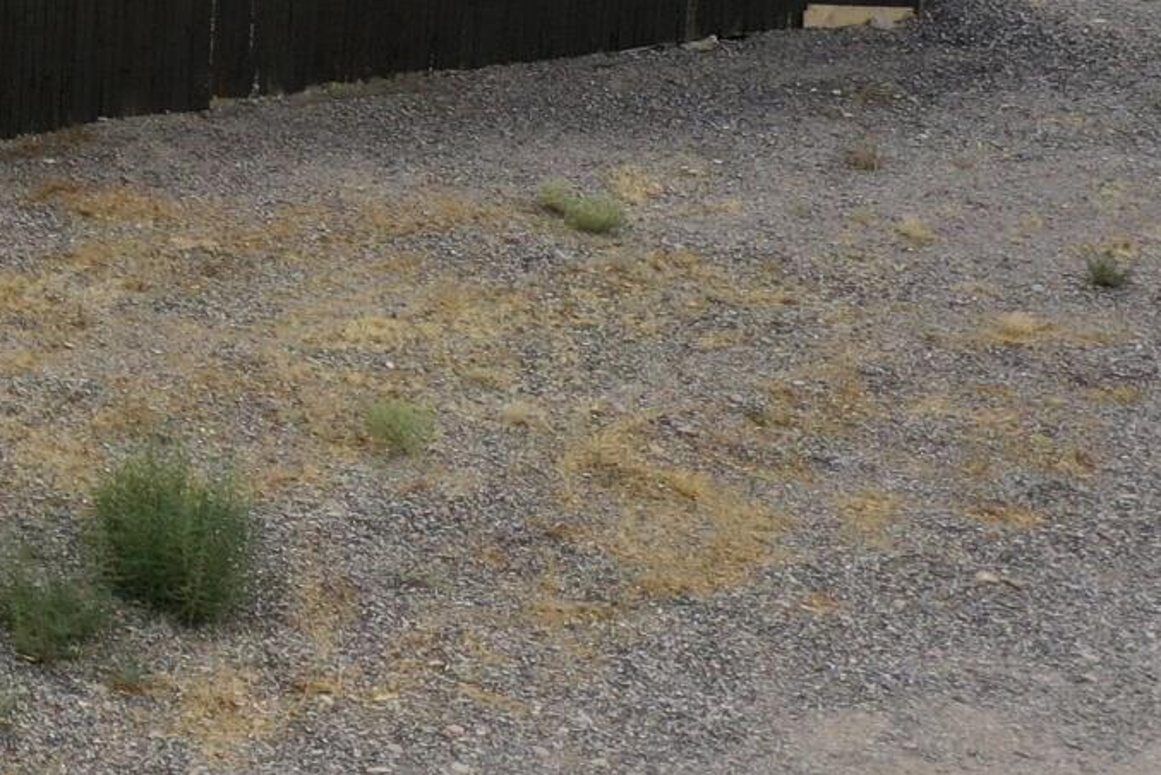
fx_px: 4001
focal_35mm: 124
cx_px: -1281
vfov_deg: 10.6
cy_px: -456
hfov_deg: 13.6
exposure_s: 1/400
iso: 100
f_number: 5.6
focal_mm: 10.26
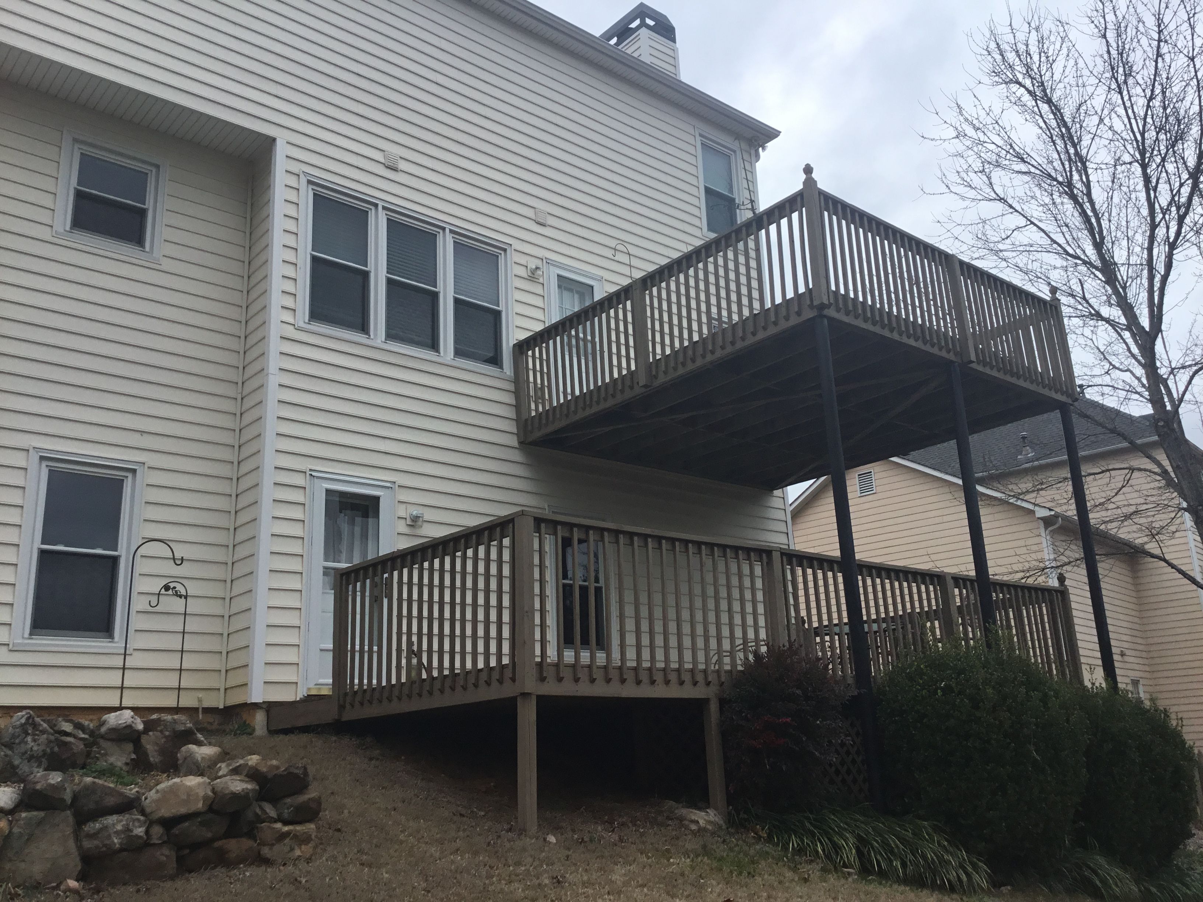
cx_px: 602
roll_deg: +2.4
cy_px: 451
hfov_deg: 58.4
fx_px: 1077
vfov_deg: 45.4
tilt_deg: +16.7
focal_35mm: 31
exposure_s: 1/776
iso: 25
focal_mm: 3.3
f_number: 2.4
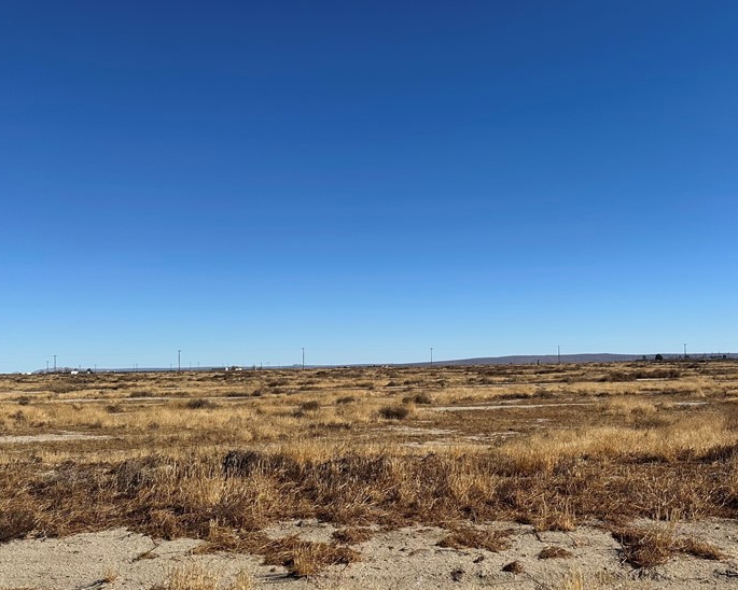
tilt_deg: +1.5
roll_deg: +1.4
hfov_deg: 51.1
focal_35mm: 35
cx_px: 456
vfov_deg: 41.9
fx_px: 764
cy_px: 370
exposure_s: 1/7576
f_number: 1.78
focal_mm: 6.86
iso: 80
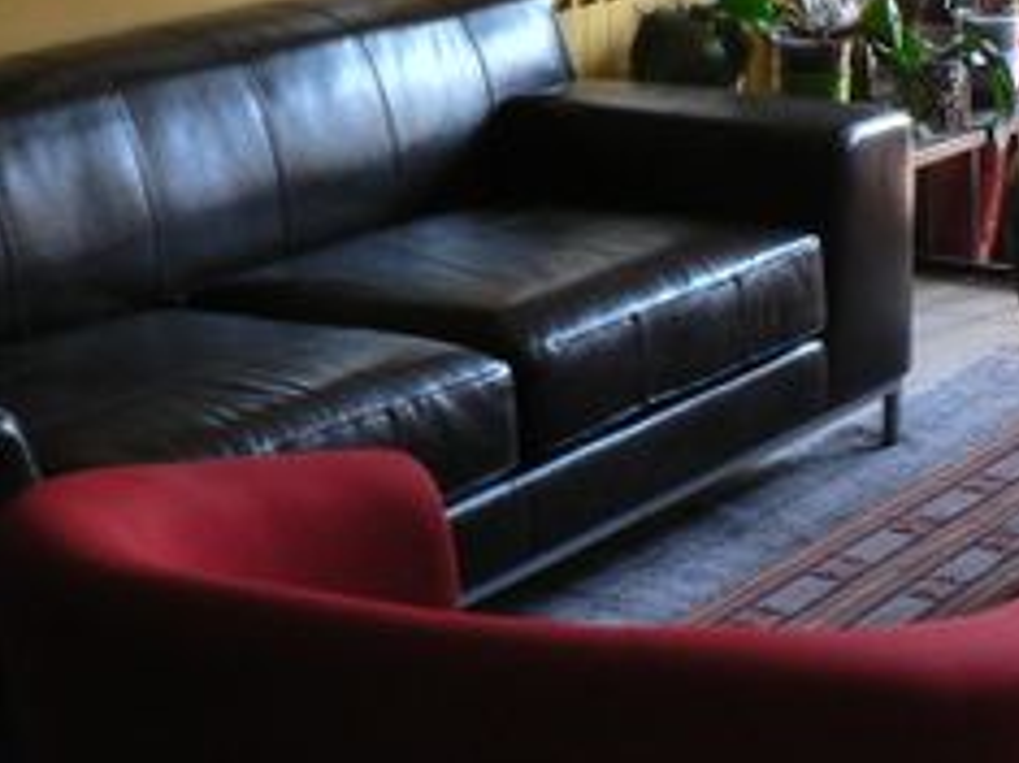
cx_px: 880
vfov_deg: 16.0
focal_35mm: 92
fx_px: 2707
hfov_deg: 20.9
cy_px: 191
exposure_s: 1/25
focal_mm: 6
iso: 200
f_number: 2.8
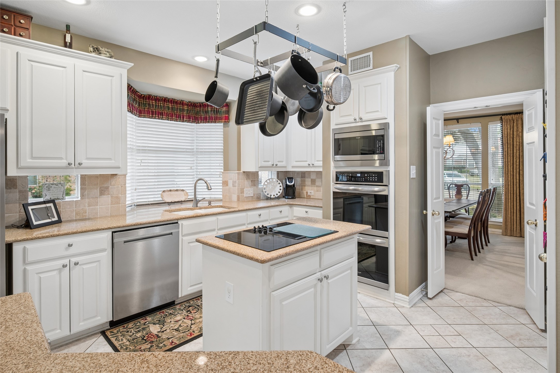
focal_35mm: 18
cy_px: 186
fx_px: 288
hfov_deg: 88.4
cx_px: 280
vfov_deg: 65.9
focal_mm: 18.5
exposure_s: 1/3.33
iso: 250
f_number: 8
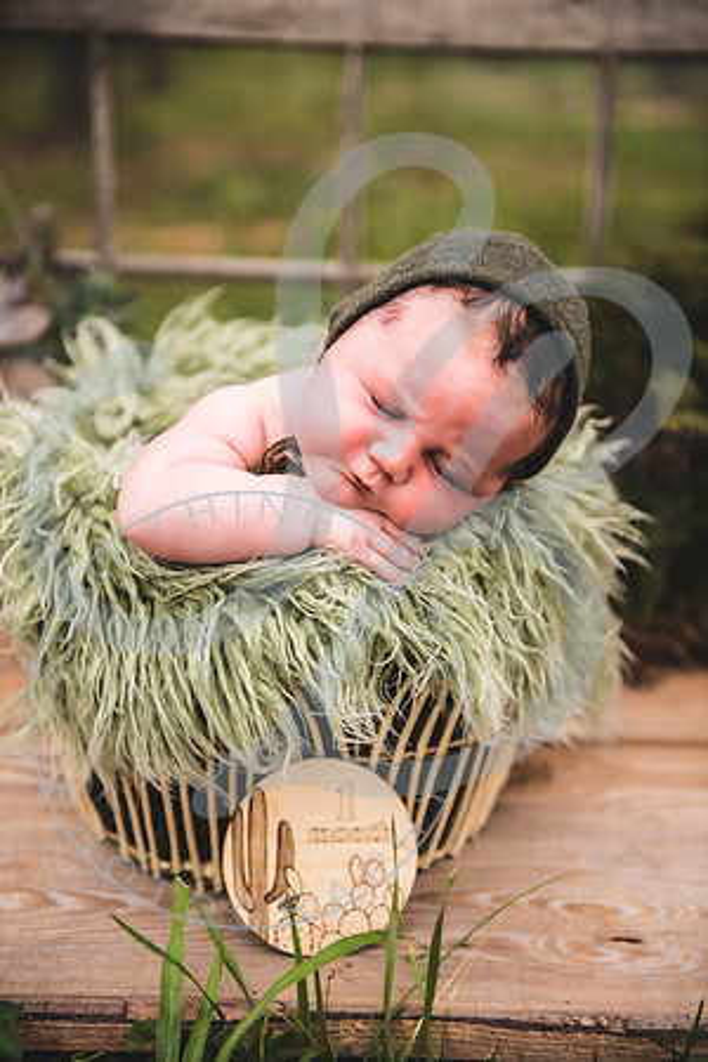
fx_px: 1711
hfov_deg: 23.4
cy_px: 531
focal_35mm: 58
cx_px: 354
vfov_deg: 34.5
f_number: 2.8
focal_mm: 58
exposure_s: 1/500
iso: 100
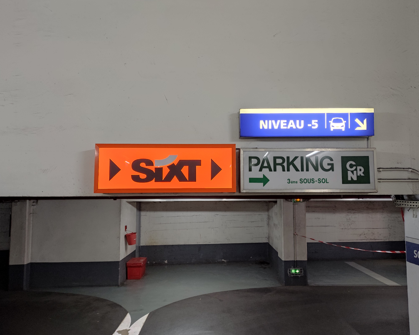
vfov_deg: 51.5
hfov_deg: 62.1
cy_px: 168
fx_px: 347
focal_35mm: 28
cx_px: 224
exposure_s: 1/50
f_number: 1.9
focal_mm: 5.4
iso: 491
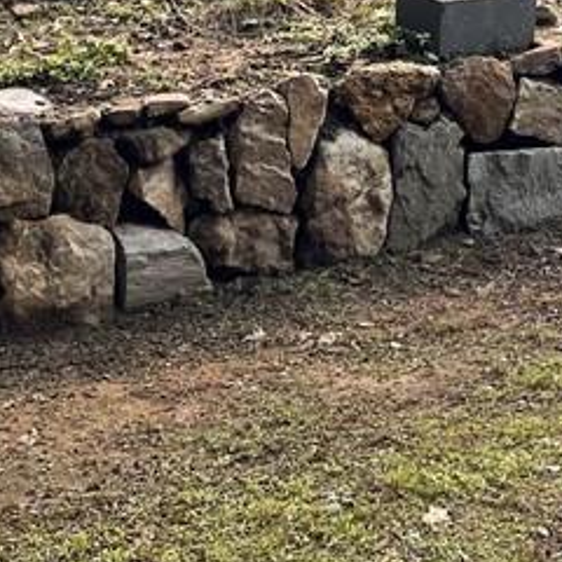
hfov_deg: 17.1
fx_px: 1800
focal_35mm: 98
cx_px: 632
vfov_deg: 16.0
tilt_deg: +2.8
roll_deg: +1.2
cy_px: -333
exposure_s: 1/457
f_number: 1.6
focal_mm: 5.1
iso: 32
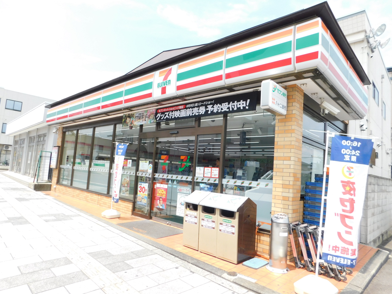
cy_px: 147
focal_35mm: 23
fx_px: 260
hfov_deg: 73.9
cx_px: 196
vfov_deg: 58.9
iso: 125
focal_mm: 4
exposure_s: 1/1000
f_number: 3
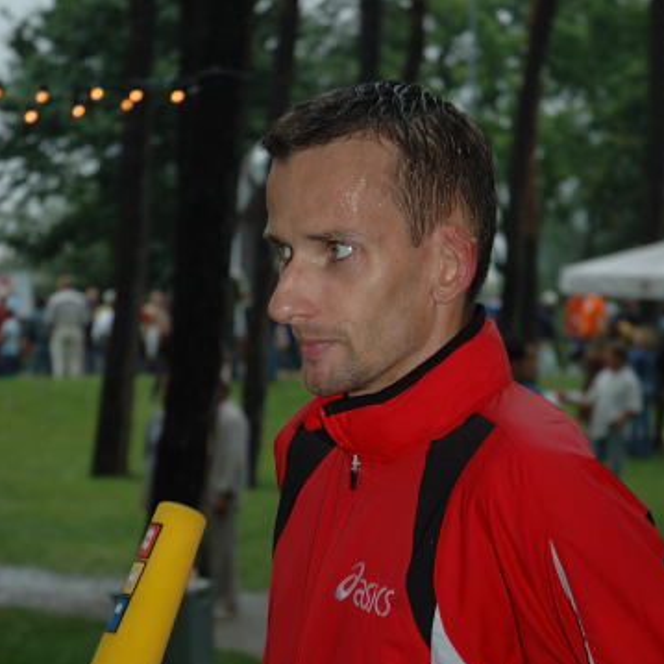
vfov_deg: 16.7
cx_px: 343
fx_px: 2257
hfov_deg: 16.7
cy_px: 429
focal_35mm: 104
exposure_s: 1/60
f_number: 4.5
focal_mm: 52
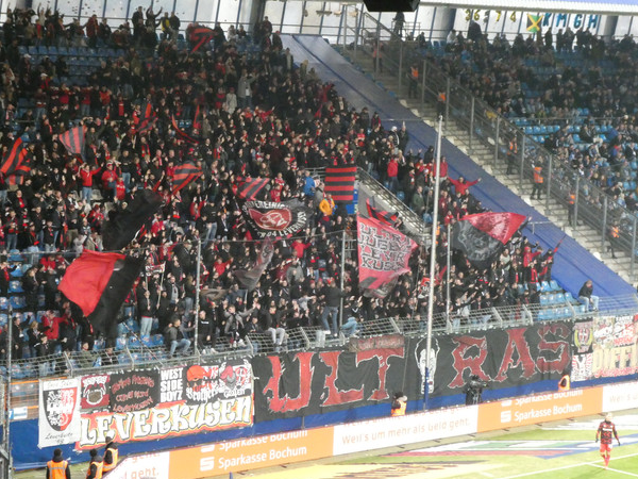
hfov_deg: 20.4
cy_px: 238
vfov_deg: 15.4
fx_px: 1769
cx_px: 314
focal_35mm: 96
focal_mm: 16.1
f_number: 4.9
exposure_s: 1/125
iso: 1600
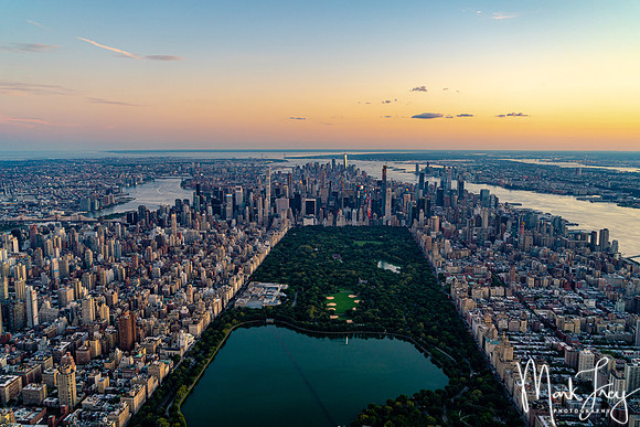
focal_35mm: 29
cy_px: 214
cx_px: 320
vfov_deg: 45.2
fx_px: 514
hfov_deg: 63.9
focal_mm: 28
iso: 1000
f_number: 2.8
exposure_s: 1/500
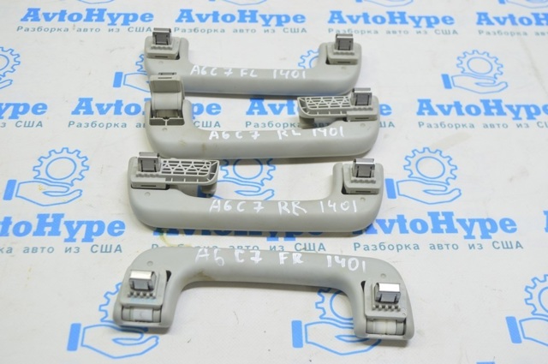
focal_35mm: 45
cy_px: 182
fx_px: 684
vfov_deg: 29.8
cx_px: 274
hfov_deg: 43.7
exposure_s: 1/20
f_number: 5.6
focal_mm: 30
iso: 400
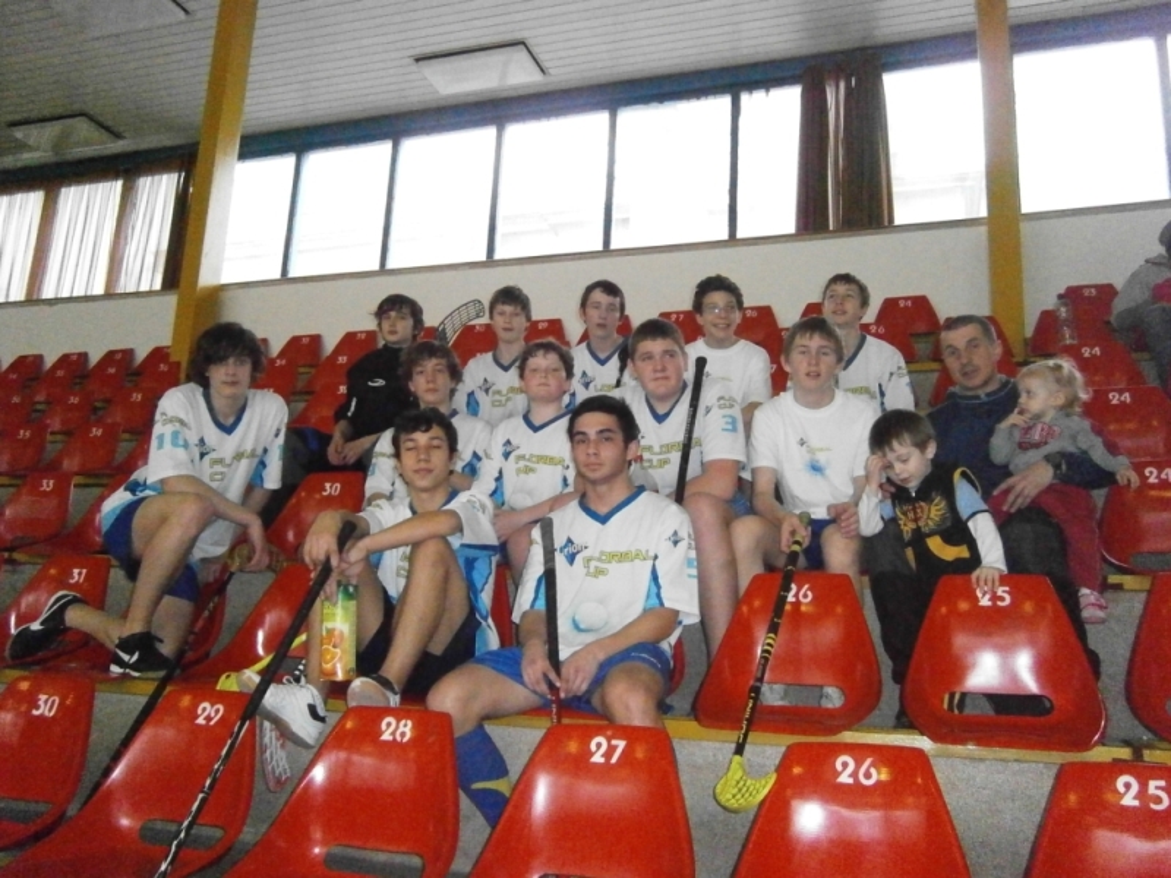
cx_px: 586
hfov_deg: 58.4
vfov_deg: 45.4
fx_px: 1049
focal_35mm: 31
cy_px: 439
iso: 1600
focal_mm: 5.5
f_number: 2.9
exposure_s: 1/250
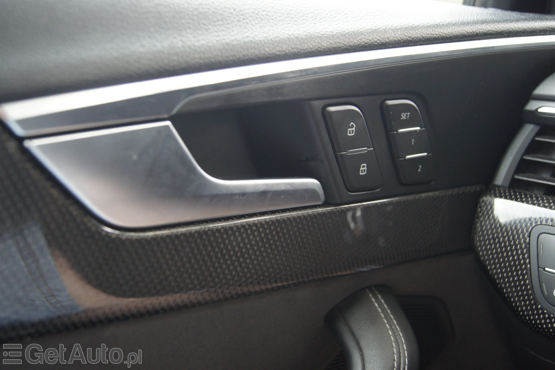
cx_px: 278
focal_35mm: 36
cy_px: 185
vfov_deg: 36.8
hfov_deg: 53.2
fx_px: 555
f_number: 4
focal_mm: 24
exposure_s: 1/40
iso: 640
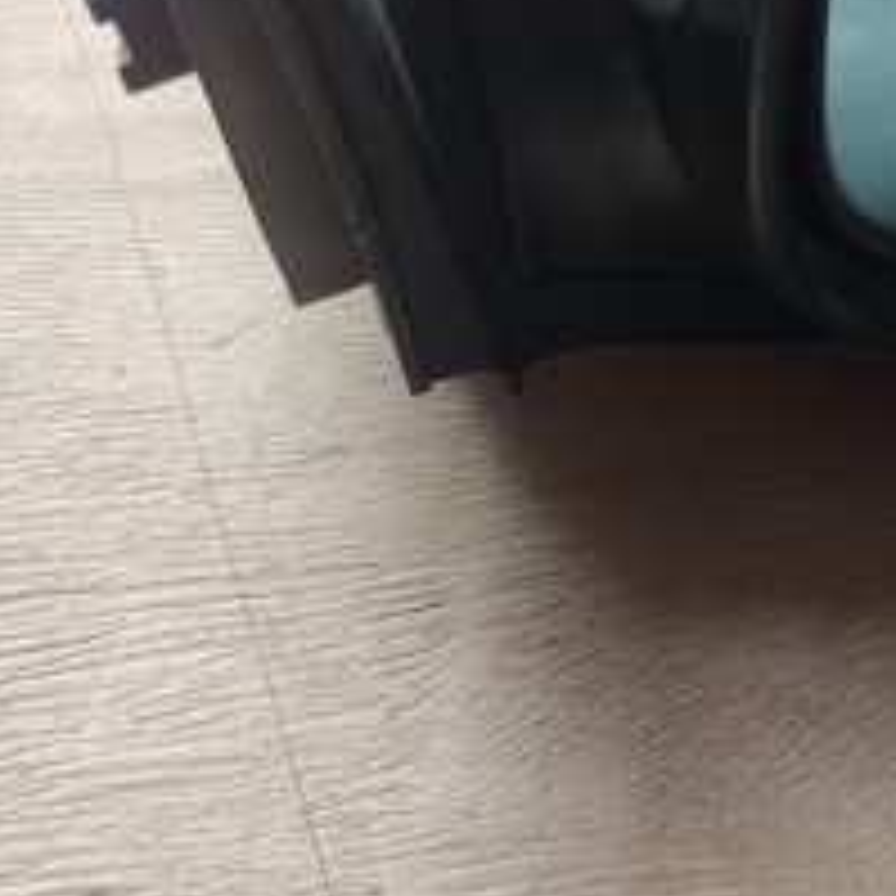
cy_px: 36
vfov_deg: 23.5
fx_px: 2079
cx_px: 1207
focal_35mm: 71
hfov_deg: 21.6
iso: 129
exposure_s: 1/50
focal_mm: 4.71
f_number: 1.79
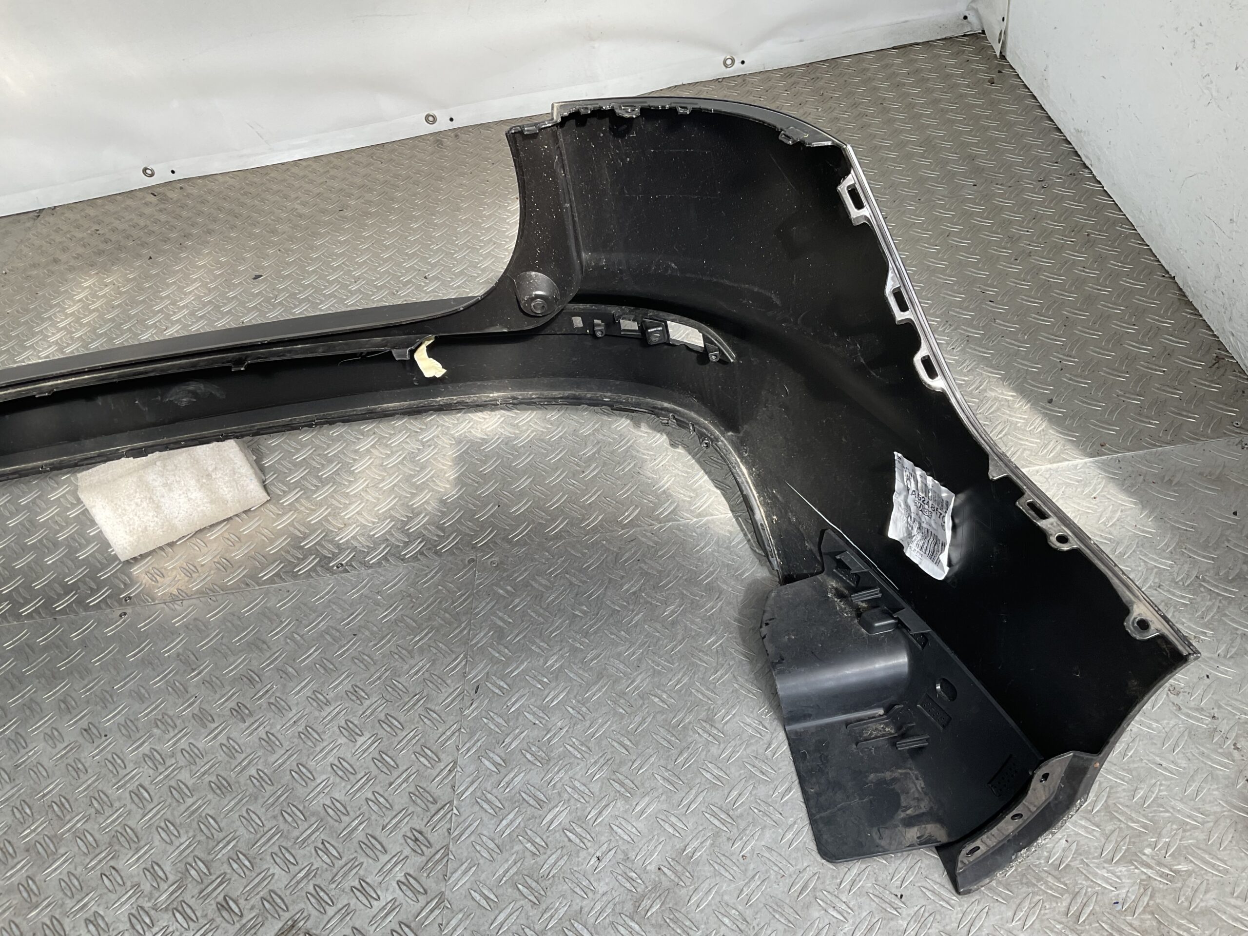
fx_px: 1046
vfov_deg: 48.2
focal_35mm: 29
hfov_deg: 61.7
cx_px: 624
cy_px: 468
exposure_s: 1/237
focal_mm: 3
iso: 16
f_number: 1.8
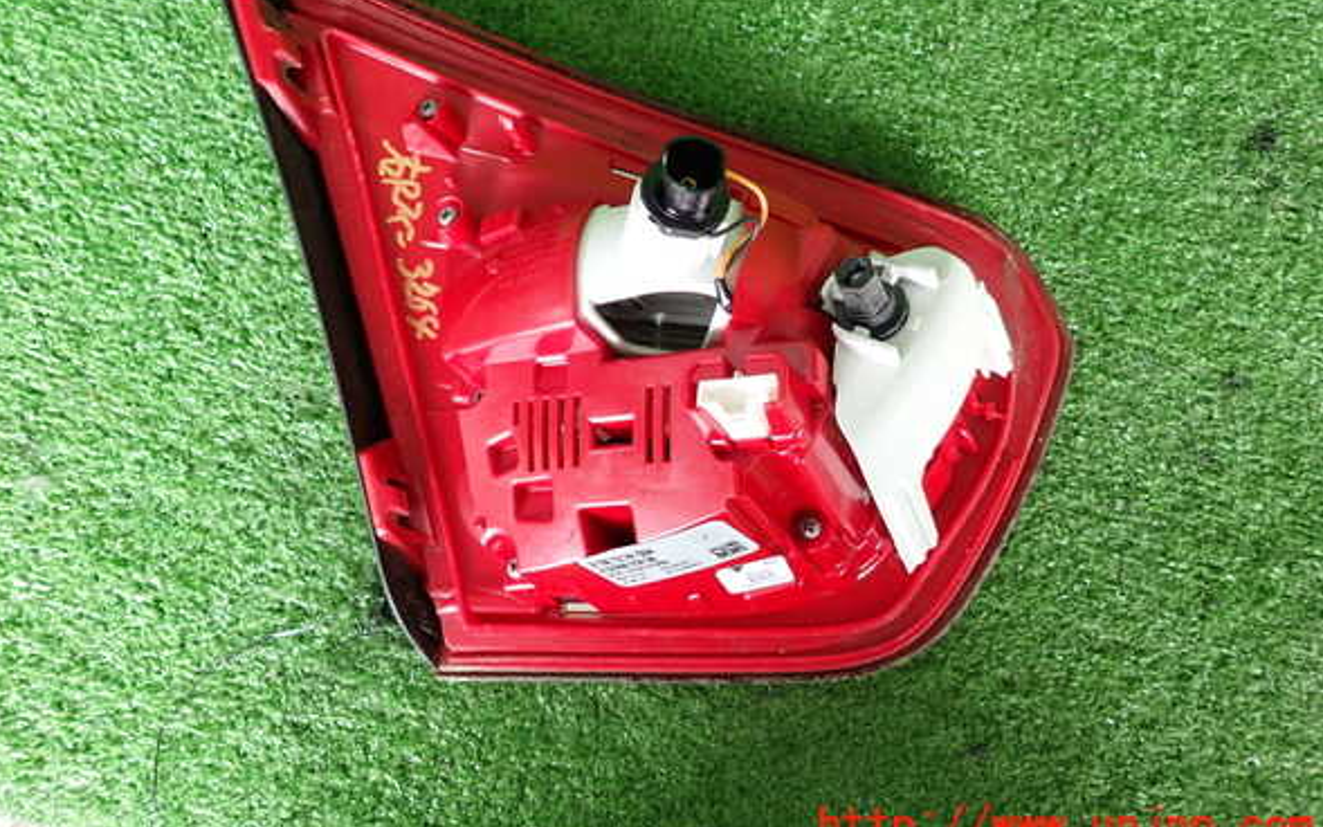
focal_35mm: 27
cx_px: 651
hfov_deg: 68.4
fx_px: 973
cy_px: 351
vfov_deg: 45.9
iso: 200
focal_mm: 4.5
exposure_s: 1/40
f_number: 2
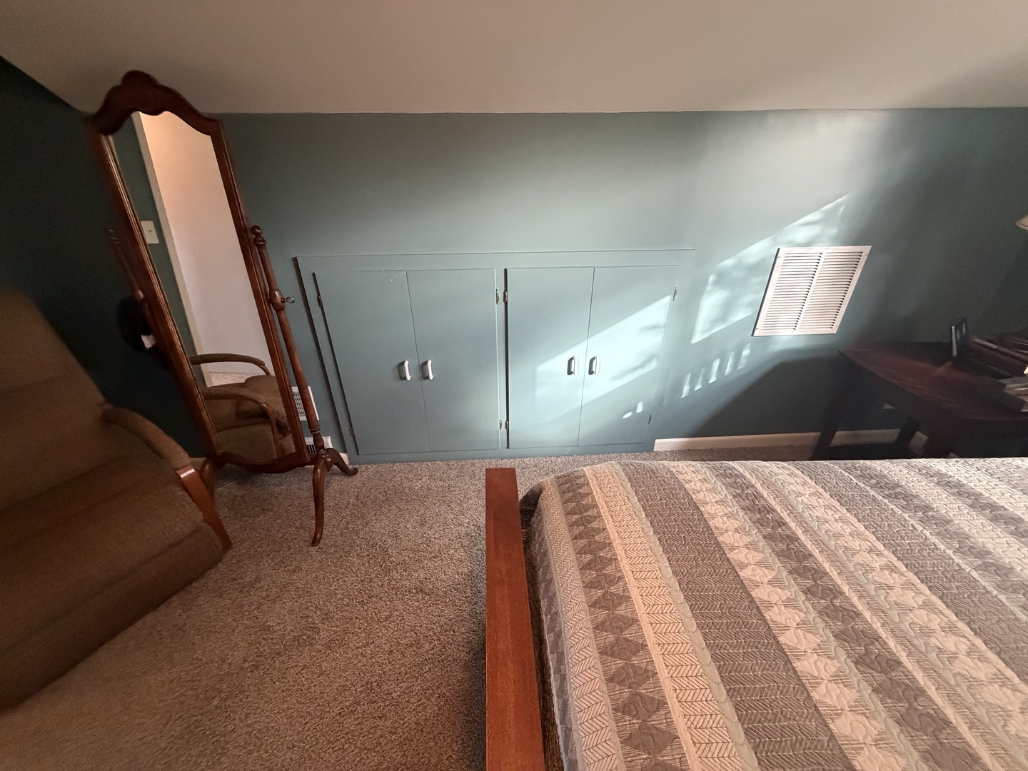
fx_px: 416
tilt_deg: -29.3
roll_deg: +0.3
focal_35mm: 14
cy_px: 386
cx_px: 514
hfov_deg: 102.1
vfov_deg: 85.7
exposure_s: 1/60
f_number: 2.2
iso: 800
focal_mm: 2.22
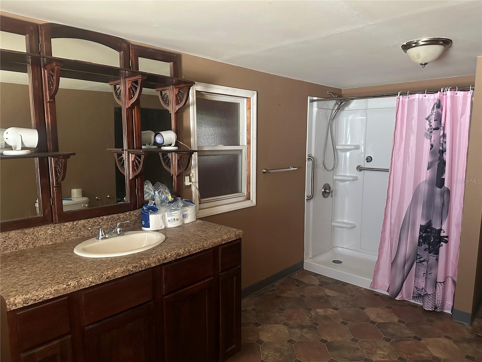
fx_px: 334
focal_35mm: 24
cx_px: 241
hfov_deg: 71.6
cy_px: 181
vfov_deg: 56.8
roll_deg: -0.5
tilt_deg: -7.8
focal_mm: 6.86
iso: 1000
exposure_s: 1/40
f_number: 1.78
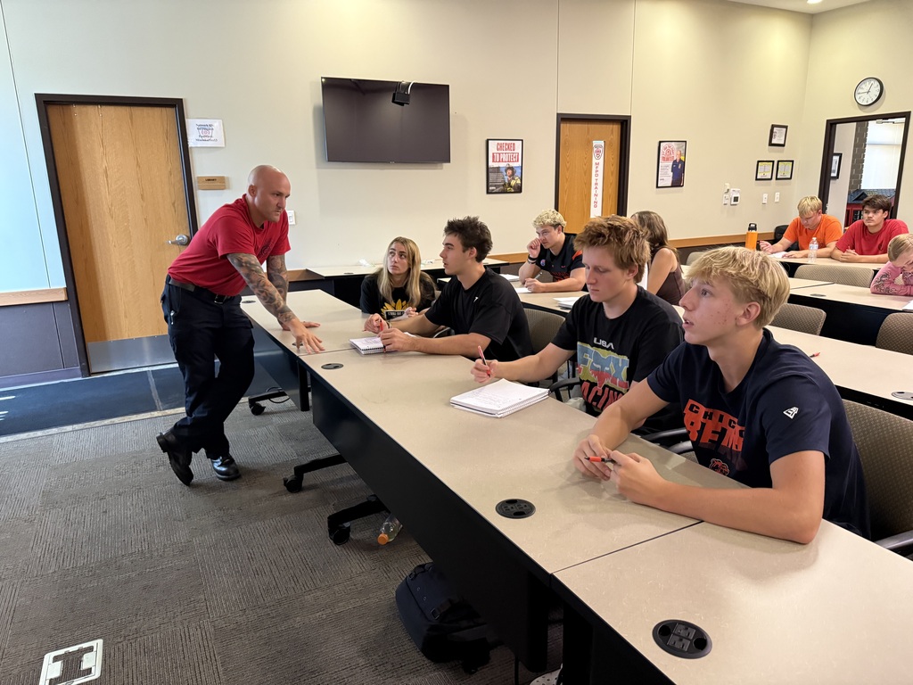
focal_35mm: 24
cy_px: 342
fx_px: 633
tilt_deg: -13.5
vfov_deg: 56.8
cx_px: 456
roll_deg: +1.7
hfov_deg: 71.6
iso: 640
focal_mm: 6.76
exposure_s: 1/60
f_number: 1.78
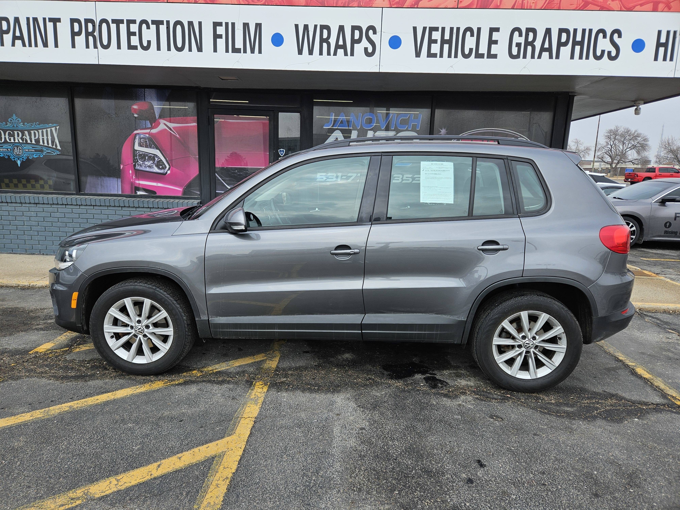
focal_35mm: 23
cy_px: 255
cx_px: 340
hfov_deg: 73.9
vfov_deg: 58.9
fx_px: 452
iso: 25
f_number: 1.8
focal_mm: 5.4
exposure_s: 1/1199
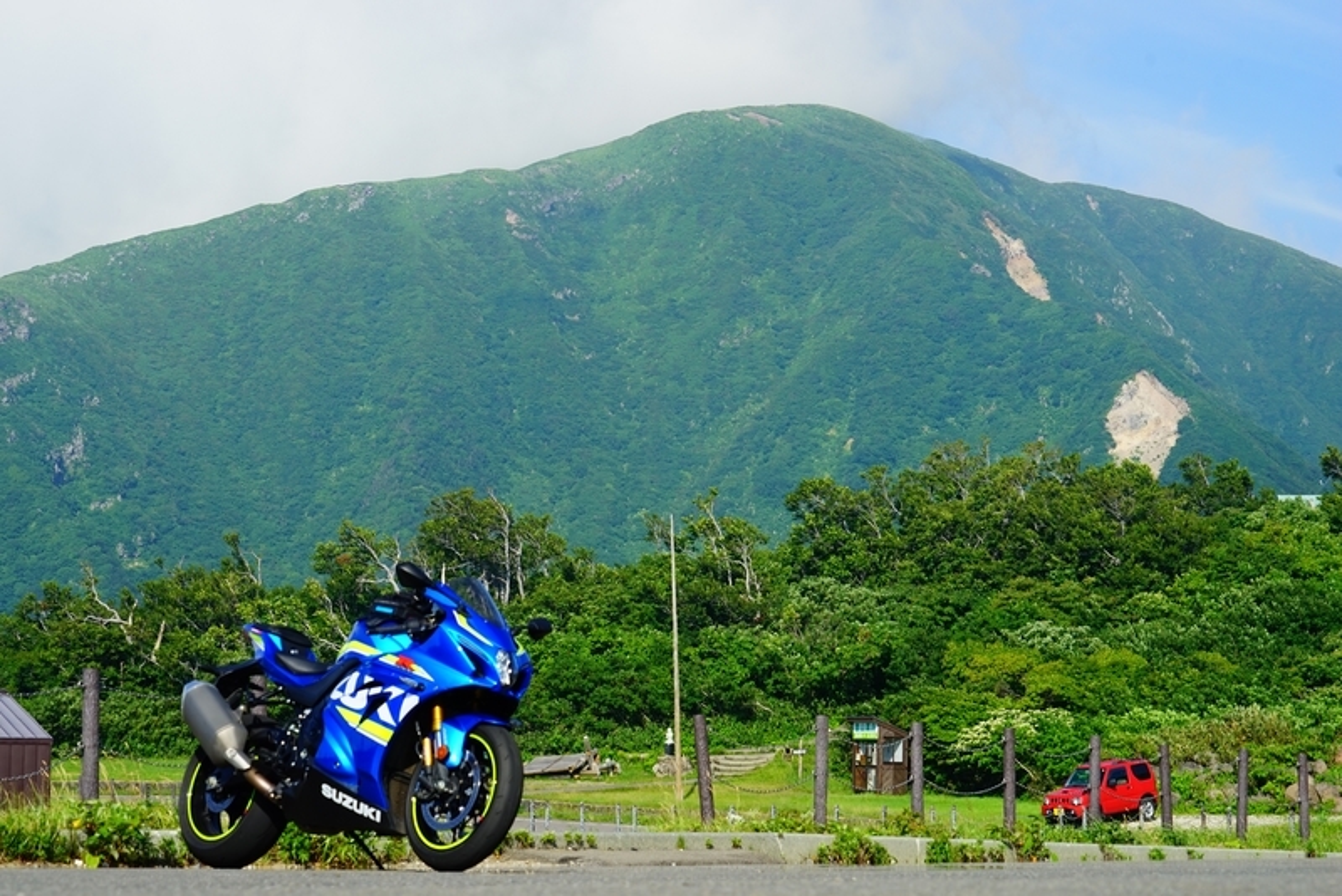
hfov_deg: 22.6
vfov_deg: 15.2
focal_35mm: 90
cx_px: 671
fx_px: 3356
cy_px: 448
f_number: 10
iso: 100
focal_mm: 90
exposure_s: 1/160
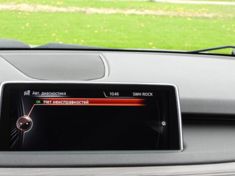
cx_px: 94
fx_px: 509
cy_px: 120
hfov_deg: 25.9
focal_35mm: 75
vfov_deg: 19.6
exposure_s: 1/30
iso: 100
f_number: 3.2
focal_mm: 9
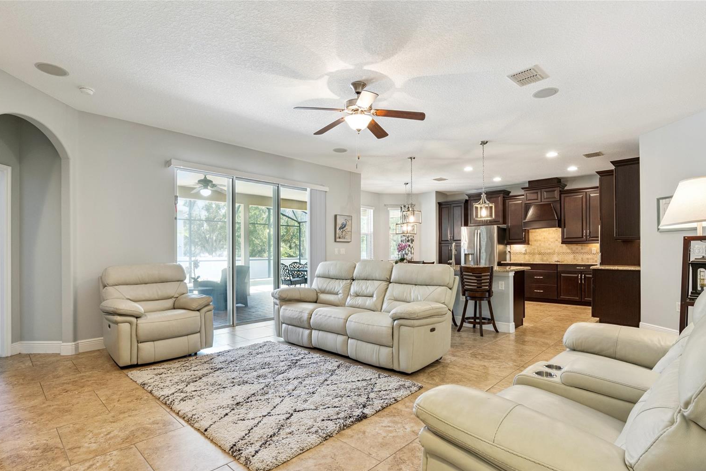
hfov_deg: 93.3
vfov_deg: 70.3
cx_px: 355
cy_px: 250
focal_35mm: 17
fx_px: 333
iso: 800
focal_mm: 16
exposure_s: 1/13
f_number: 10
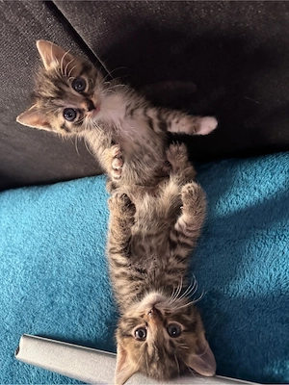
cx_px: 144
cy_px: 192
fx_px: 267
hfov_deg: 56.8
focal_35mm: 24
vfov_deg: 71.6
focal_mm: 6.76
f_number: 1.78
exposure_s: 1/43
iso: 800
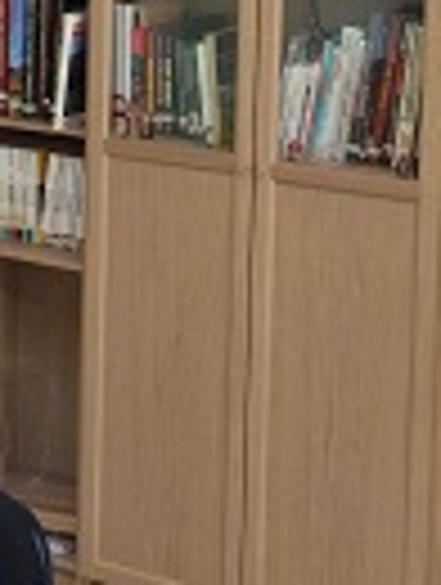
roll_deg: +0.2
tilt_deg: -5.4
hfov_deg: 16.7
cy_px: -27
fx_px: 1507
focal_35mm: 89
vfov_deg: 21.1
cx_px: 225
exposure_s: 1/33
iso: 320
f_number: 2.2
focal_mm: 4.15
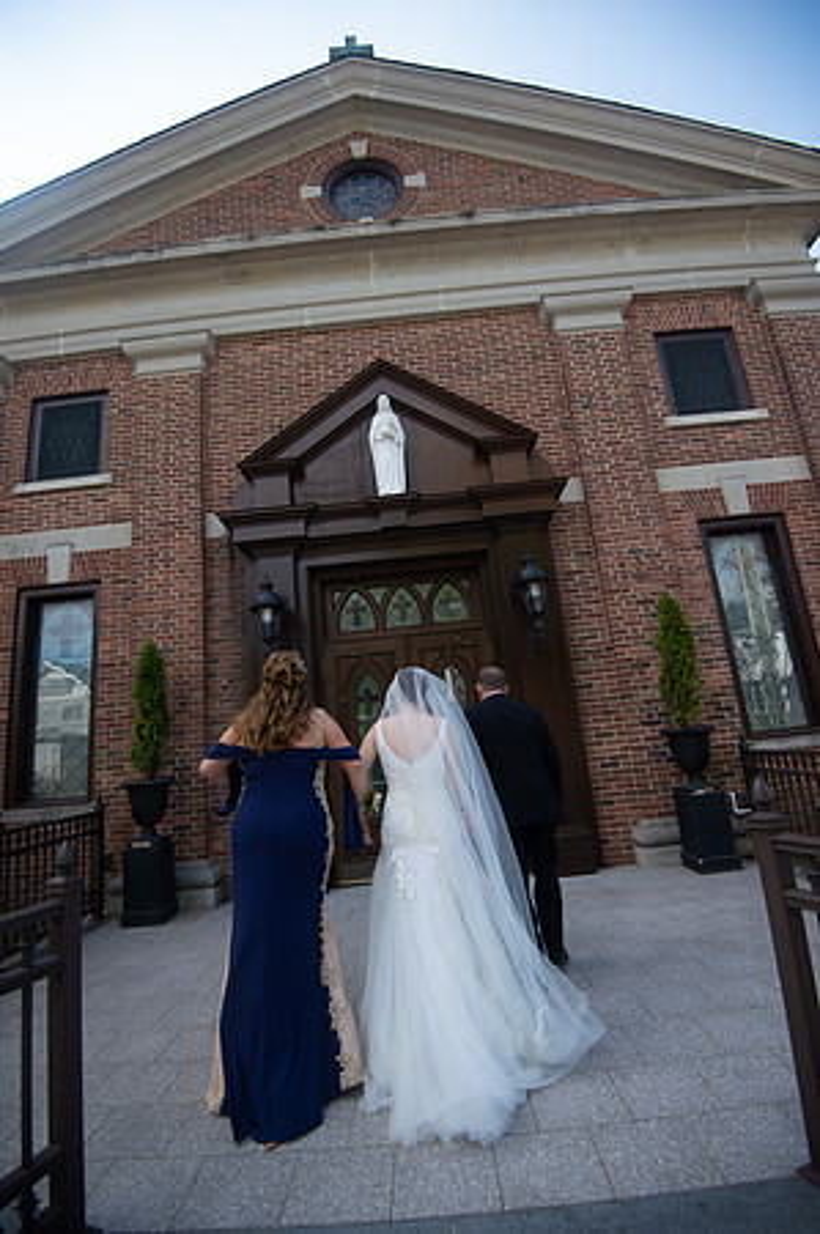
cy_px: 617
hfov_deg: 73.6
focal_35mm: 16
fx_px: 548
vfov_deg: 96.8
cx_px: 410
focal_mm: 16
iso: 400
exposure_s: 1/1250
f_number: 4
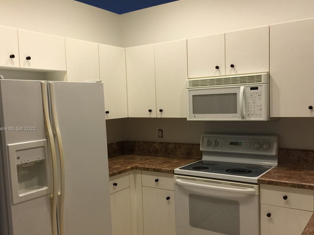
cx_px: 149
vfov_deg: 40.6
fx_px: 317
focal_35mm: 35
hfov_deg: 52.6
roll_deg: +1.8
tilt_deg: -4.6
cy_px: 129
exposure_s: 1/15
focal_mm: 4.15
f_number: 2.2
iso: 40
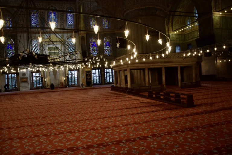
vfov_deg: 47.9
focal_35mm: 27
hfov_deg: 67.4
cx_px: 116
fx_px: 174
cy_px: 78
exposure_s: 1/60
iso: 900
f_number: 3.5
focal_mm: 18
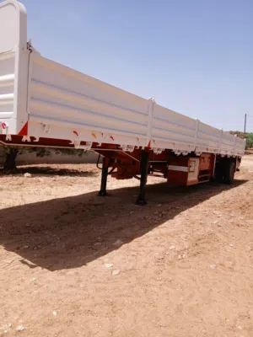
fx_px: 253
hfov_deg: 53.1
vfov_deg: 67.3
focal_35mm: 26
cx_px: 126
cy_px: 168
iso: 20
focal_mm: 3.98
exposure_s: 1/601
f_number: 1.8
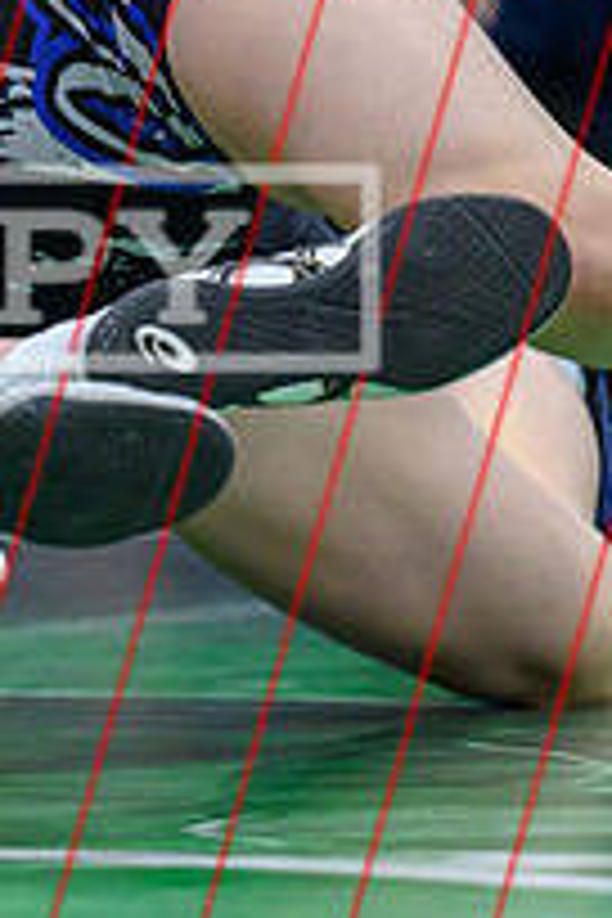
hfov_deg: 1.8
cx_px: -981
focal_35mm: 746
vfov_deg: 2.8
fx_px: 19022
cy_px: 472
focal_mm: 175
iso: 1800
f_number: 2.8
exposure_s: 1/640
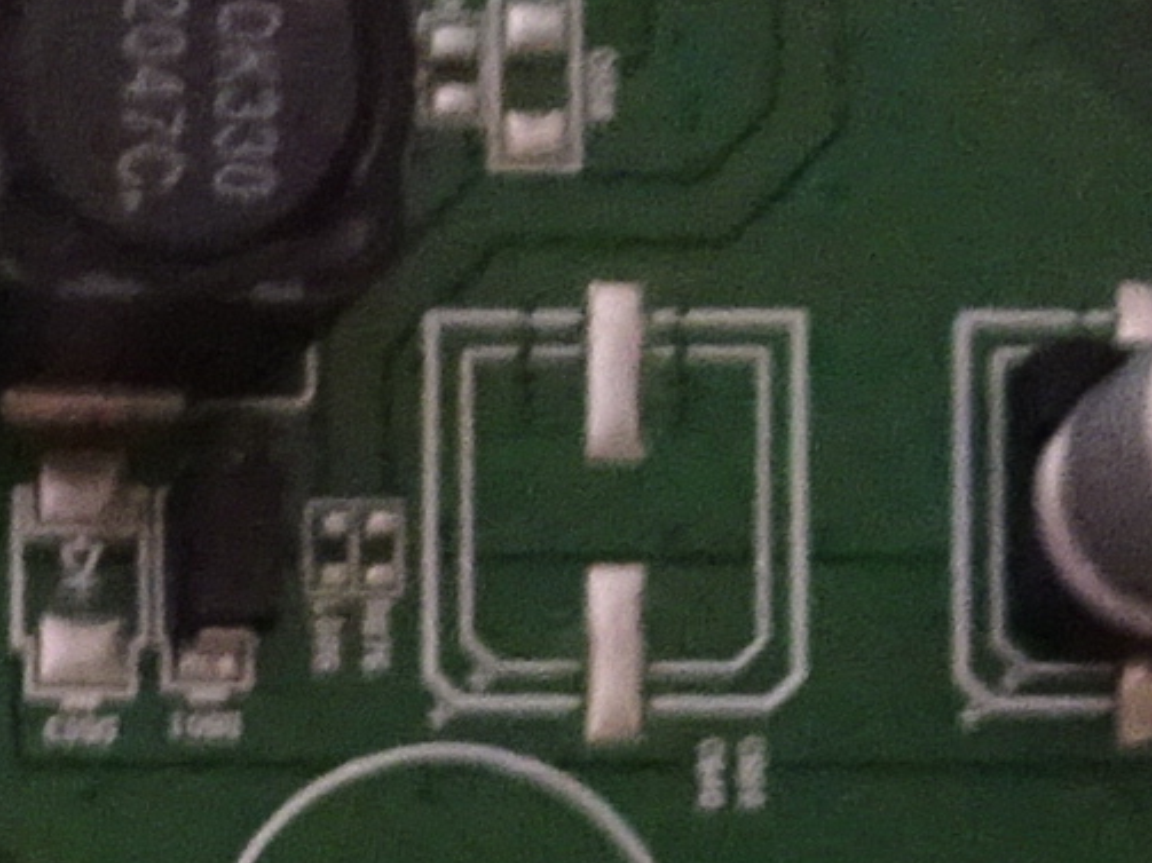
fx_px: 5789
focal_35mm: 174
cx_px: -2148
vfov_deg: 7.4
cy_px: 2665
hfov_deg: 9.3
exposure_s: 1/15
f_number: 3.5
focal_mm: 4.1
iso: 800
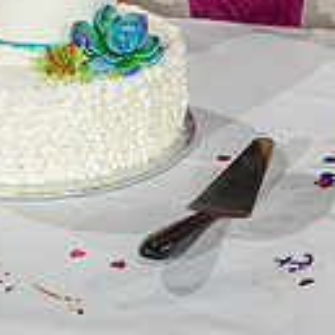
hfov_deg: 8.4
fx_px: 2277
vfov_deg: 8.2
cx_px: 204
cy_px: -223
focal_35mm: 208
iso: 400
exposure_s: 1/125
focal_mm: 70
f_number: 4.8
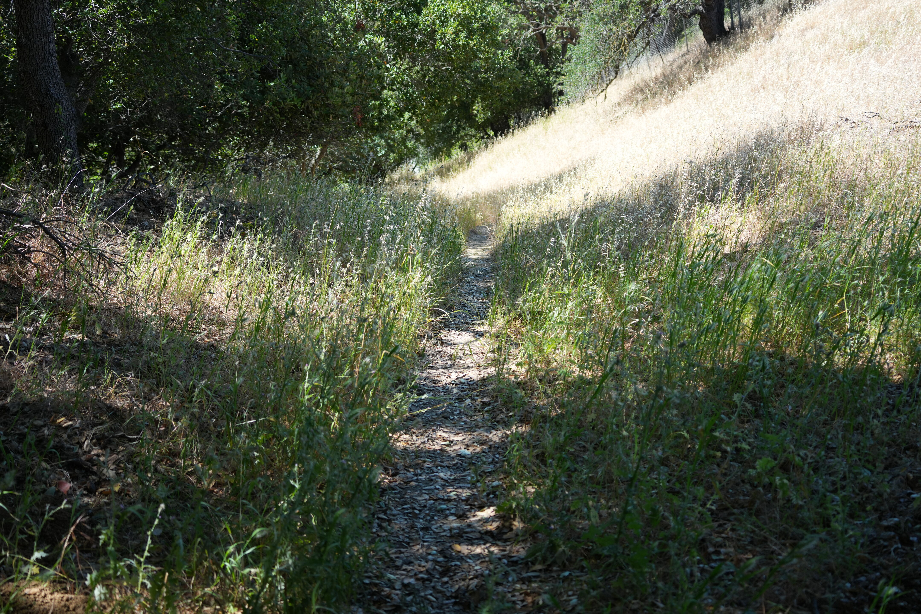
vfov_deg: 27.0
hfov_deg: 39.6
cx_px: 460
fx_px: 1279
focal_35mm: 50
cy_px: 307
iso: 500
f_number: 4.5
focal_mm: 50
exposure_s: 1/640
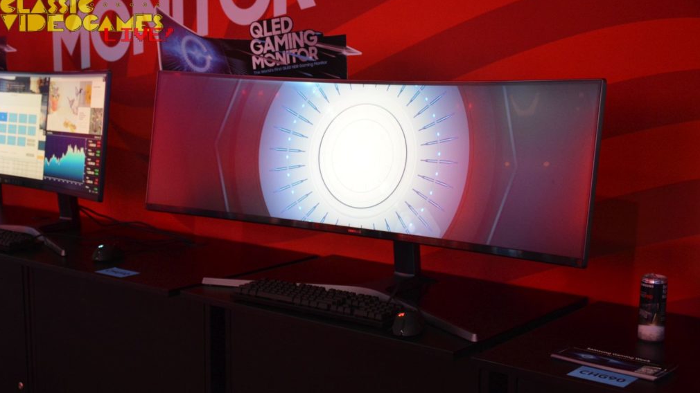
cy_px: 221
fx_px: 947
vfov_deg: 23.5
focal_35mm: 51
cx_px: 347
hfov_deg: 40.6
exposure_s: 1/30
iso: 1800
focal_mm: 32
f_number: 4
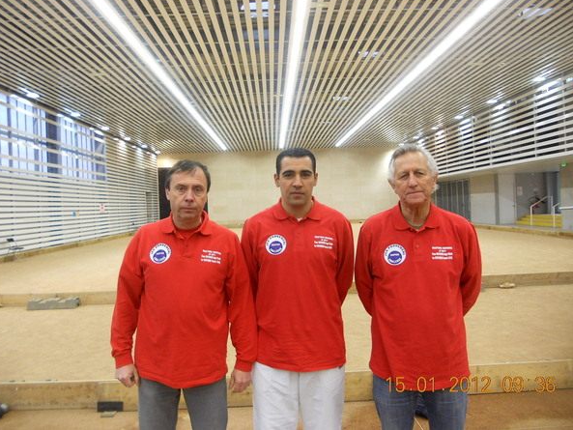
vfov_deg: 49.8
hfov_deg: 63.4
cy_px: 208
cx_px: 284
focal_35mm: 28
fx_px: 464
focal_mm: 4.9
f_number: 3.2
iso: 160
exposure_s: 1/30
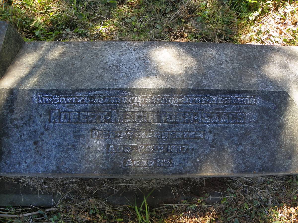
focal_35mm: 26
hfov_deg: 67.3
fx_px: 224
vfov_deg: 53.1
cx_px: 149
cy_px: 112
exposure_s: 1/80
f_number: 2.8
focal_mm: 4.6
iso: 64
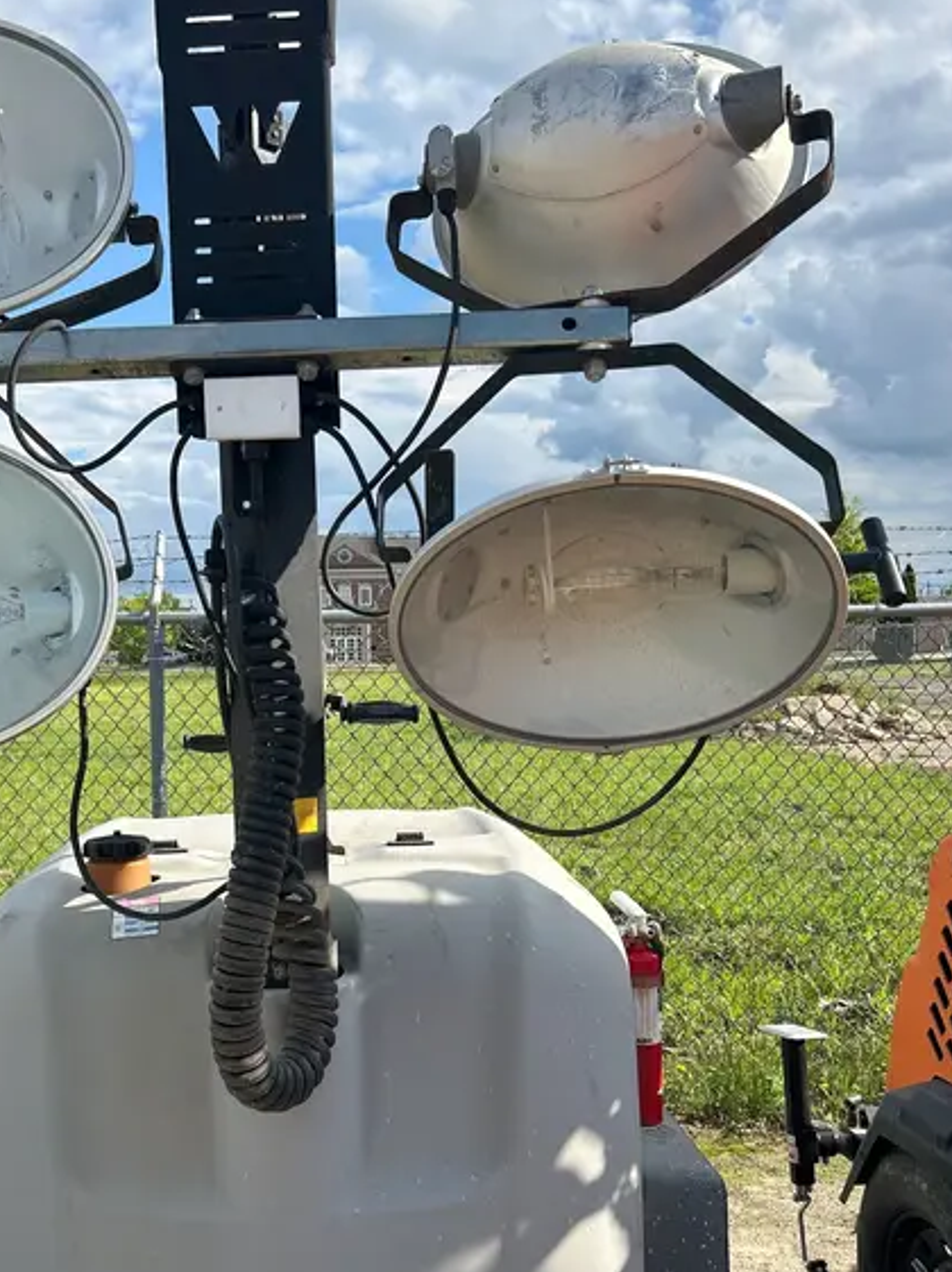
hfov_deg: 41.5
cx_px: 365
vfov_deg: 53.6
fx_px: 1248
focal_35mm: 34
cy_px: 758
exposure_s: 1/2994
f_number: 1.5
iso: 50
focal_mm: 5.7
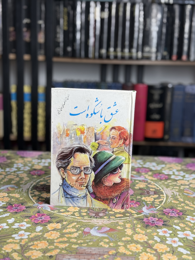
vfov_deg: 39.7
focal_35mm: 48
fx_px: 361
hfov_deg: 30.3
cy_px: 130
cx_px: 98
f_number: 1.78
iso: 80
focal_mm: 6.76
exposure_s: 1/100
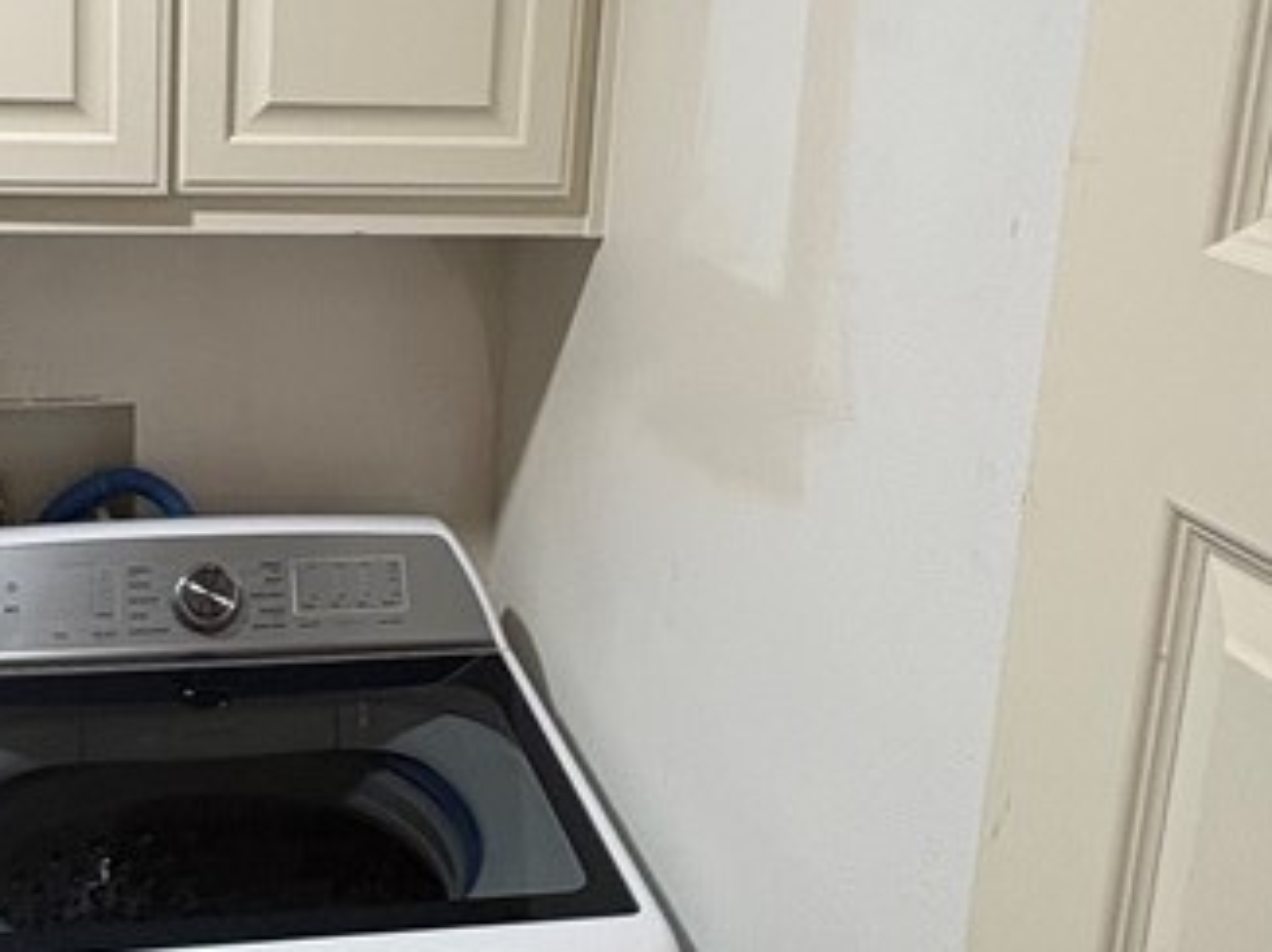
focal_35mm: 44
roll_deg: -2.2
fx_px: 1616
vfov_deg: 32.4
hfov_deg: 41.5
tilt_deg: -11.6
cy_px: 269
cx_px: 293
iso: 200
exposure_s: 1/60
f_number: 2.2
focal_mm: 2.22
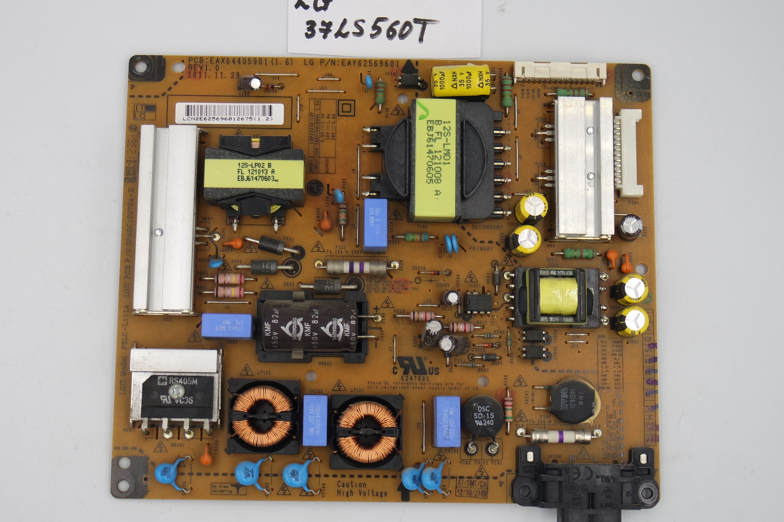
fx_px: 1285
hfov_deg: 33.9
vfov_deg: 23.0
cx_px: 381
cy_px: 220
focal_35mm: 59
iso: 160
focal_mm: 18
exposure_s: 1/125
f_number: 4.5
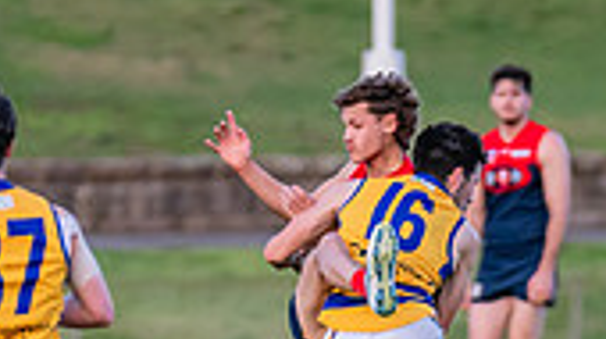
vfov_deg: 1.2
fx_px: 15947
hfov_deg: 2.2
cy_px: 452
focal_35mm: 994
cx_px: 295
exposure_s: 1/1250
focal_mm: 270
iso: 1600
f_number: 4
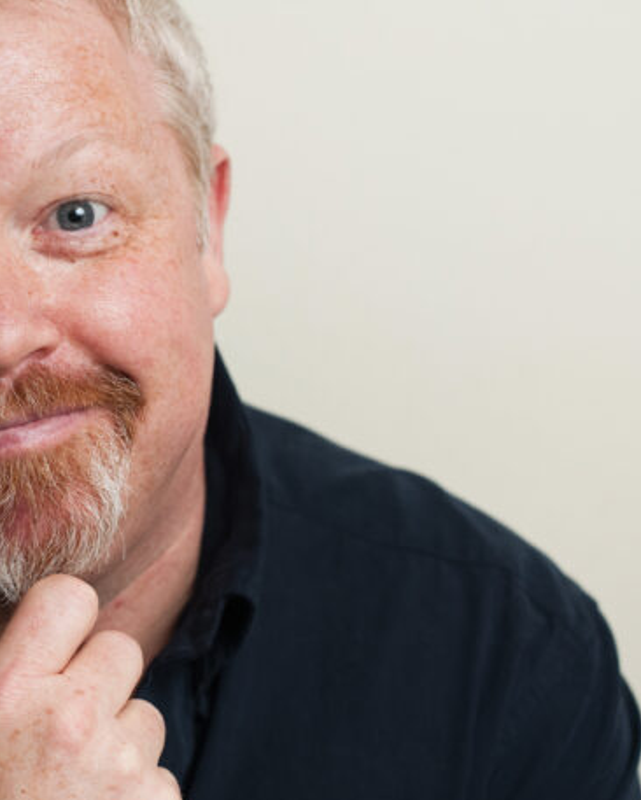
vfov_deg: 23.3
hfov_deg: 18.5
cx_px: 112
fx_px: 1943
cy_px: 452
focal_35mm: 82
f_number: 5
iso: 200
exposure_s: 1/250
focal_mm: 50
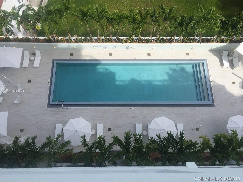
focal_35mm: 29
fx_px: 204
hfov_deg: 61.7
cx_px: 122
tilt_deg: -71.1
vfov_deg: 48.2
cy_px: 91
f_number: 2.2
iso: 32
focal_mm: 4.15
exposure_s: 1/1980
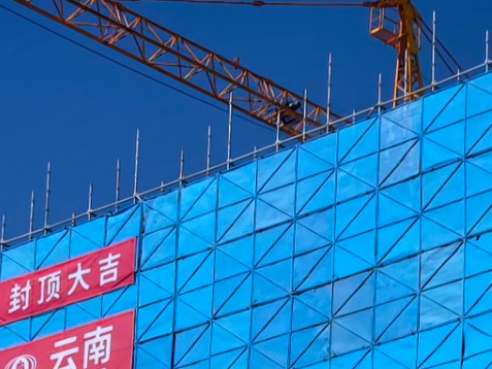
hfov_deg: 11.1
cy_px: 556
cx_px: 384
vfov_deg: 8.2
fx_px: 2516
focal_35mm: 177
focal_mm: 6.98
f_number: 2
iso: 125
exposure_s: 1/10000
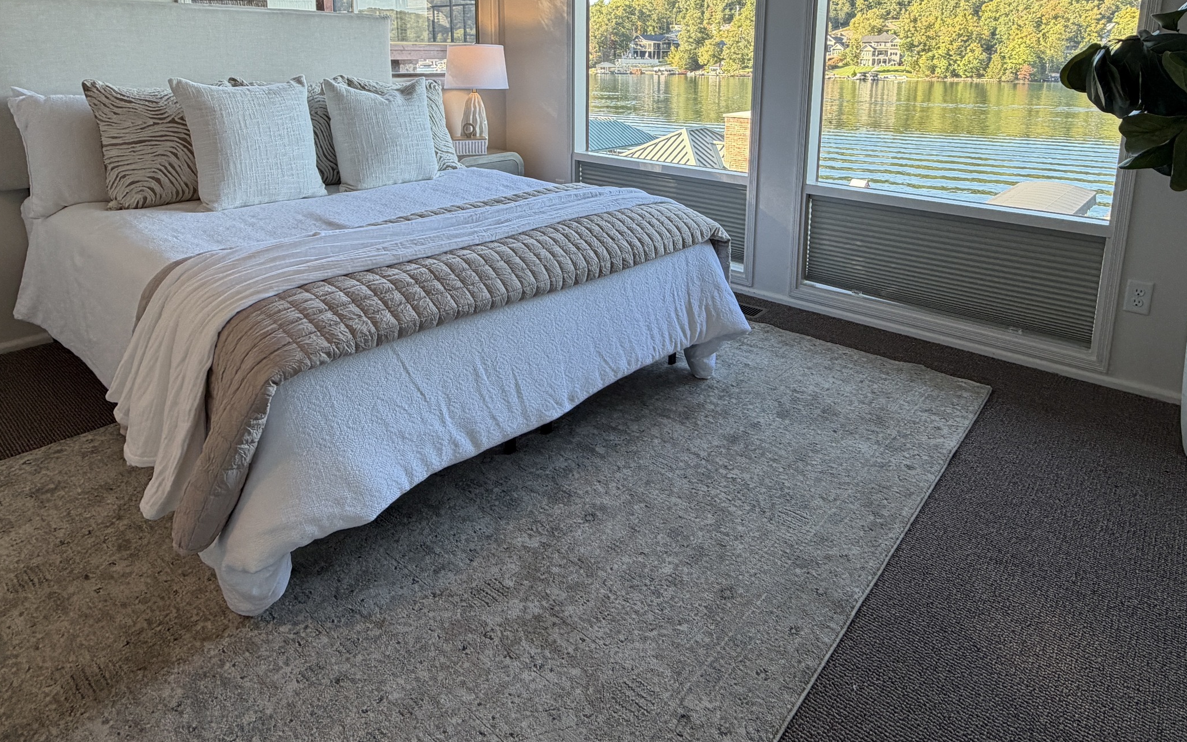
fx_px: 712
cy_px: 189
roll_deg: +0.0
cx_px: 635
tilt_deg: -11.1
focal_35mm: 22
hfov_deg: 79.5
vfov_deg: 52.7
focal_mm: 2.22
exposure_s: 1/120
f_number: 2.2
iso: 64
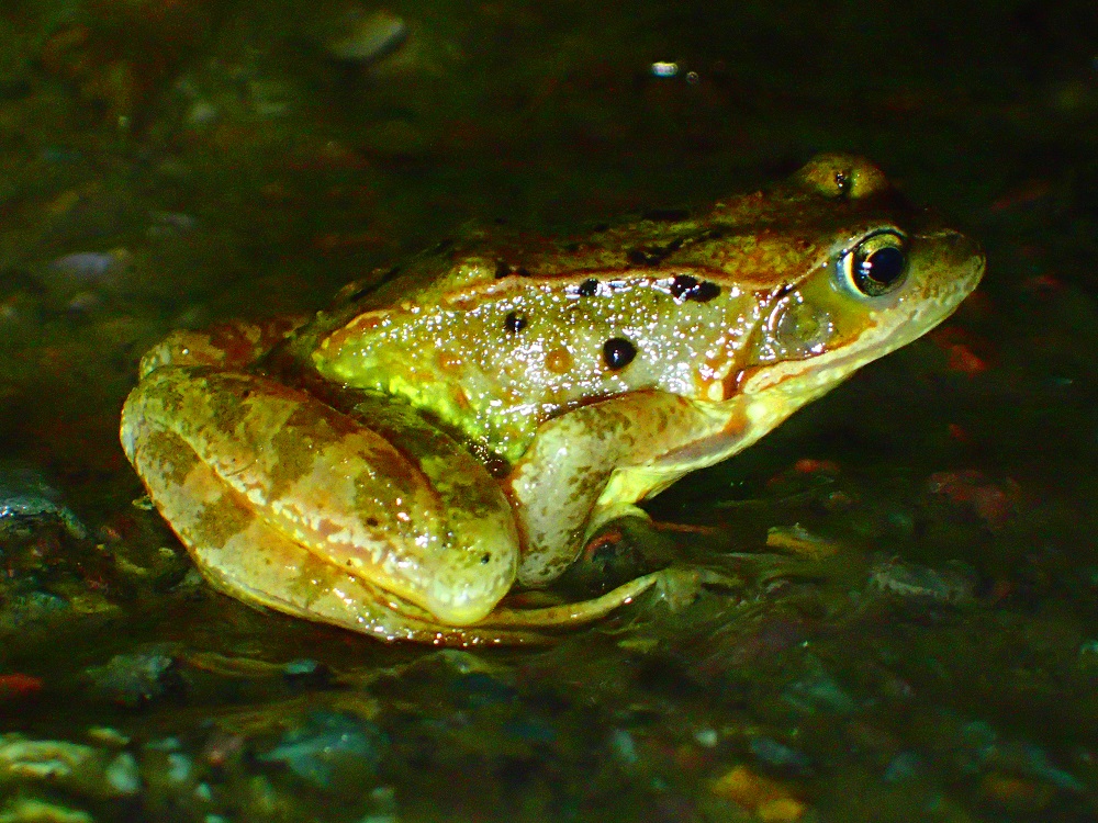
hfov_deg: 19.6
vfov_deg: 14.8
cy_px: 412
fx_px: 3172
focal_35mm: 100
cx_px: 549
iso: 1600
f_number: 4.9
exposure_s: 1/15
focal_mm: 18
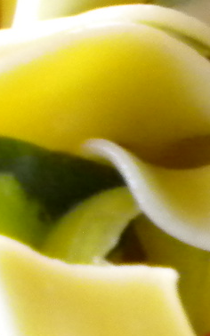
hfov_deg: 6.1
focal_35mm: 201
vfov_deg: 10.4
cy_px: 164
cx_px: -381
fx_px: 1842
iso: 400
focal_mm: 6.3
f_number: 3.1
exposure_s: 1/11
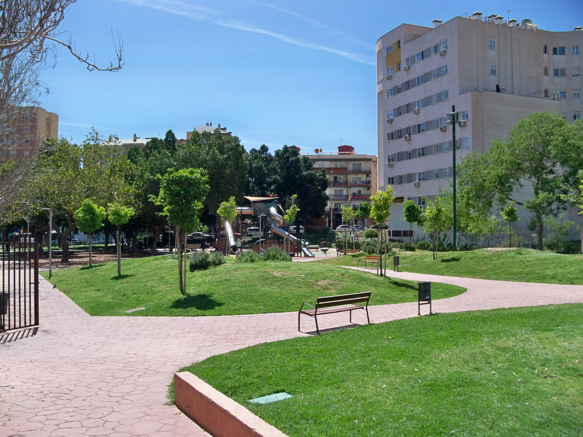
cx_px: 292
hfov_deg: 52.6
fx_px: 589
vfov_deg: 40.7
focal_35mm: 35
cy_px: 218
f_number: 3.5
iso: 80
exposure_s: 1/1000
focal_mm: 6.2
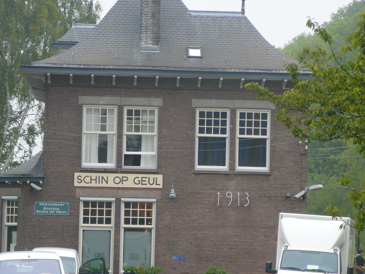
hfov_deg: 11.2
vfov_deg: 8.4
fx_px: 1866
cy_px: 137
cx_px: 182
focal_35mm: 177
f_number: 4
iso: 80
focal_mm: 26.3
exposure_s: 1/40
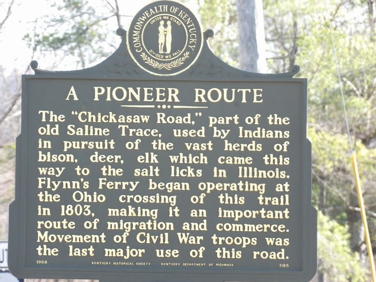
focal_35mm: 363
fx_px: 3943
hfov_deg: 5.5
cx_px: 188
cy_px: 141
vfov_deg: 4.1
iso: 101
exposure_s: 1/100
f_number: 4.2
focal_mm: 65.2
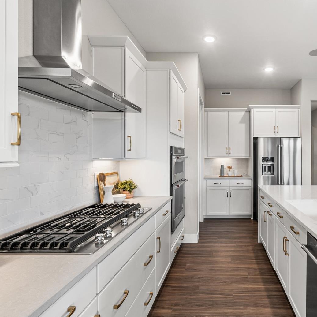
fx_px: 218
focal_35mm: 21
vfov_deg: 72.1
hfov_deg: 68.9
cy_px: 156
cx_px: 225
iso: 400
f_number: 22
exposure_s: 1
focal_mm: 16
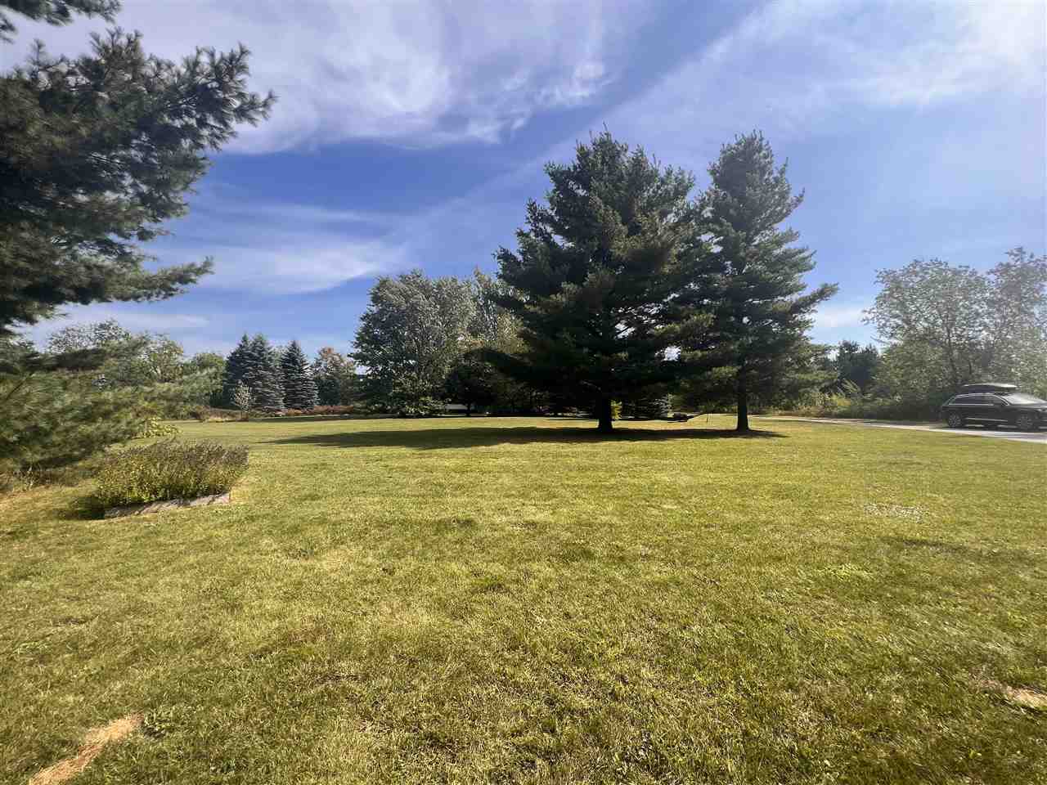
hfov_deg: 106.2
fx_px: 393
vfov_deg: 89.9
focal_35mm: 13
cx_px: 524
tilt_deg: +0.4
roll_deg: -0.7
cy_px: 392
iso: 32
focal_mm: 1.57
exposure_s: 1/619
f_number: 1.8
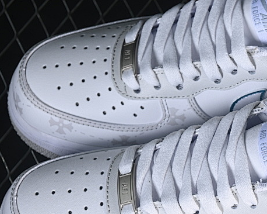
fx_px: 1311
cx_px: 240
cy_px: 151
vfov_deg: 9.3
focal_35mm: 166
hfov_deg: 11.6
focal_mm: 50
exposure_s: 1/80
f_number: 7.1
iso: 160
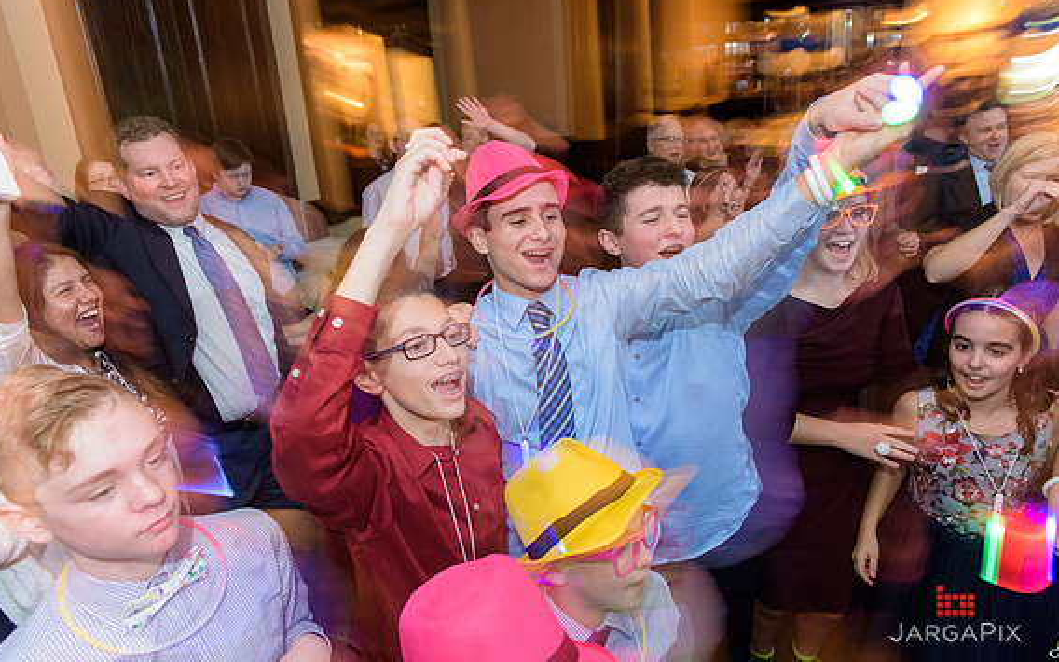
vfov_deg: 49.3
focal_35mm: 25
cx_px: 528
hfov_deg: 72.5
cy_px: 322
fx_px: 722
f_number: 3.2
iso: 1600
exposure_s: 1/15
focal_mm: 24
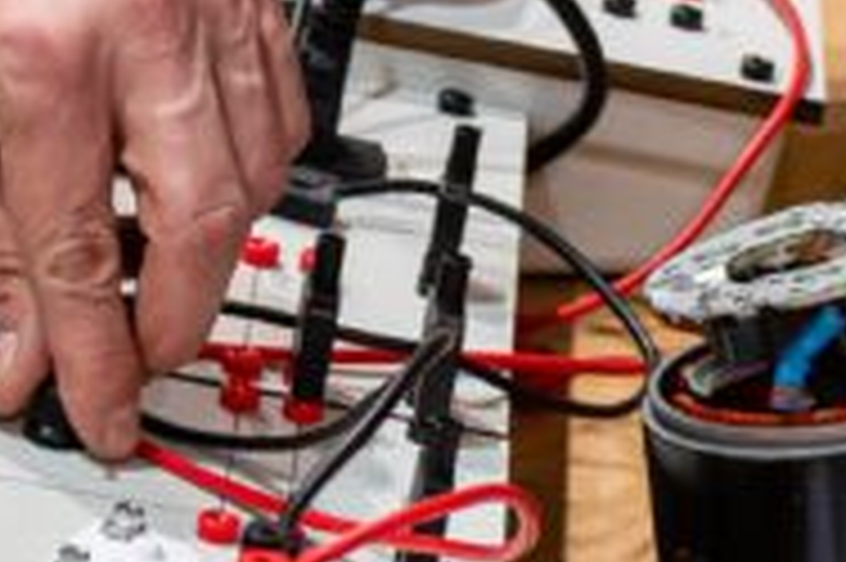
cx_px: 666
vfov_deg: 5.1
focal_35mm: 268
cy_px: 998
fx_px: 6292
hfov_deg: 7.7
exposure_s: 1/125
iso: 400
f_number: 3.2
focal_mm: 28
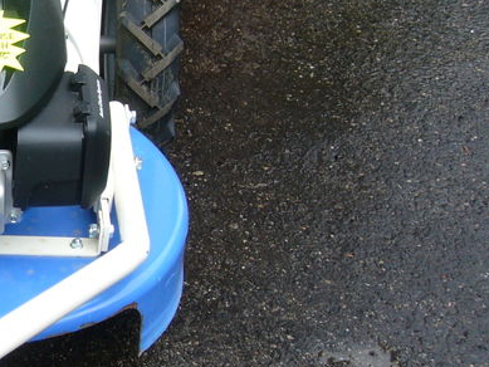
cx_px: -84
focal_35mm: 90
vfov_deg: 16.4
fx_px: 1272
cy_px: 128
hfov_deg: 20.5
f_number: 2.8
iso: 80
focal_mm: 5.8
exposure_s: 1/160
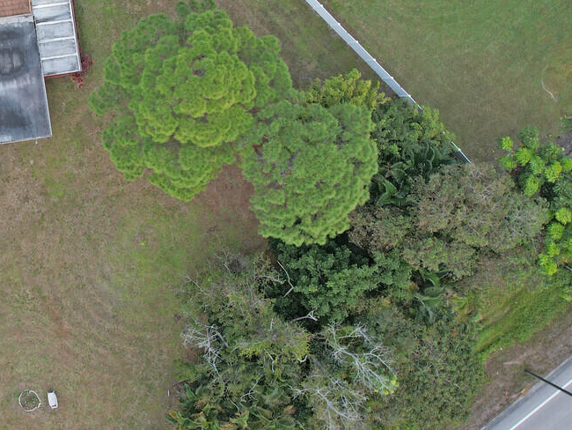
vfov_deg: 27.6
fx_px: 860
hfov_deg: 33.8
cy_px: 104
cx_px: 10
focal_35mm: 52
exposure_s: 1/640
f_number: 2.8
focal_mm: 8.38
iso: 120
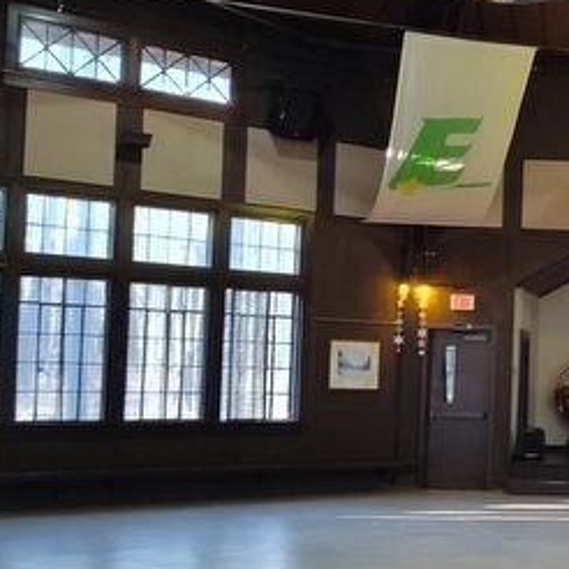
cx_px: 687
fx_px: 1227
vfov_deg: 26.1
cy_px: 328
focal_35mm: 66
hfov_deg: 23.7
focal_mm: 5.56
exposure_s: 1/60
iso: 659
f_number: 1.8
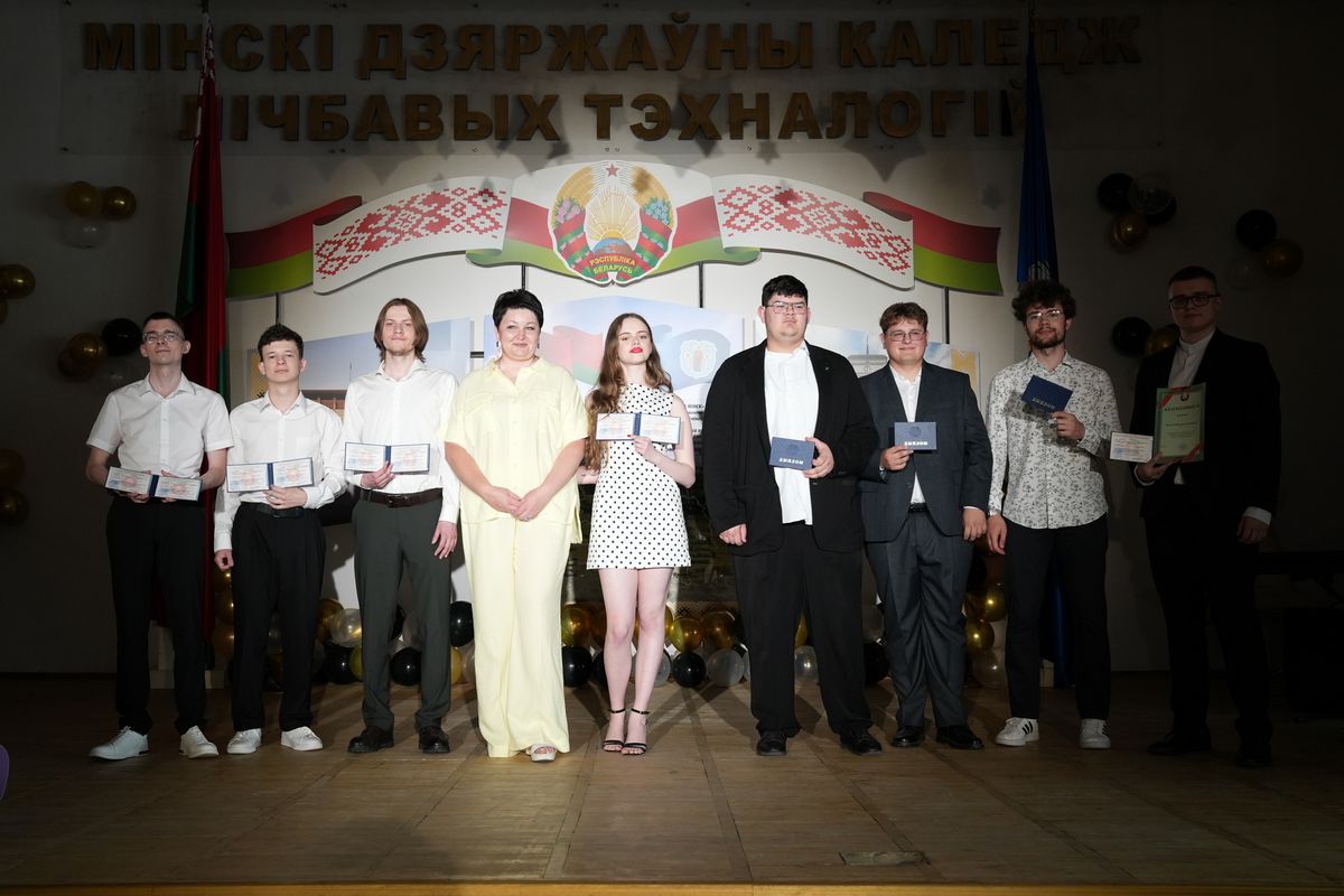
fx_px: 1381
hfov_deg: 51.9
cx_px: 672
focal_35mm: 37
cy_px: 448
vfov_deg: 35.9
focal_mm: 37
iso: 2500
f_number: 6.3
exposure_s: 1/125
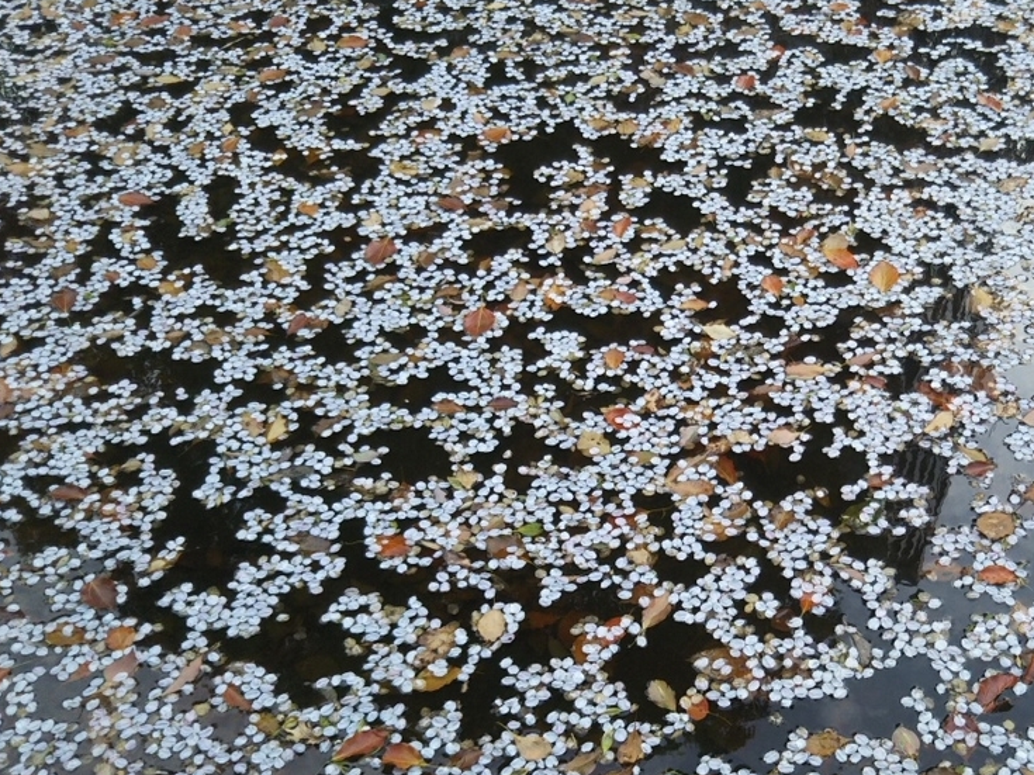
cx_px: 795
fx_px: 1463
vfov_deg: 29.6
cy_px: 428
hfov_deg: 37.8
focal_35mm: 49
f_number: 2.2
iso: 32
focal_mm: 4
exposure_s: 1/120
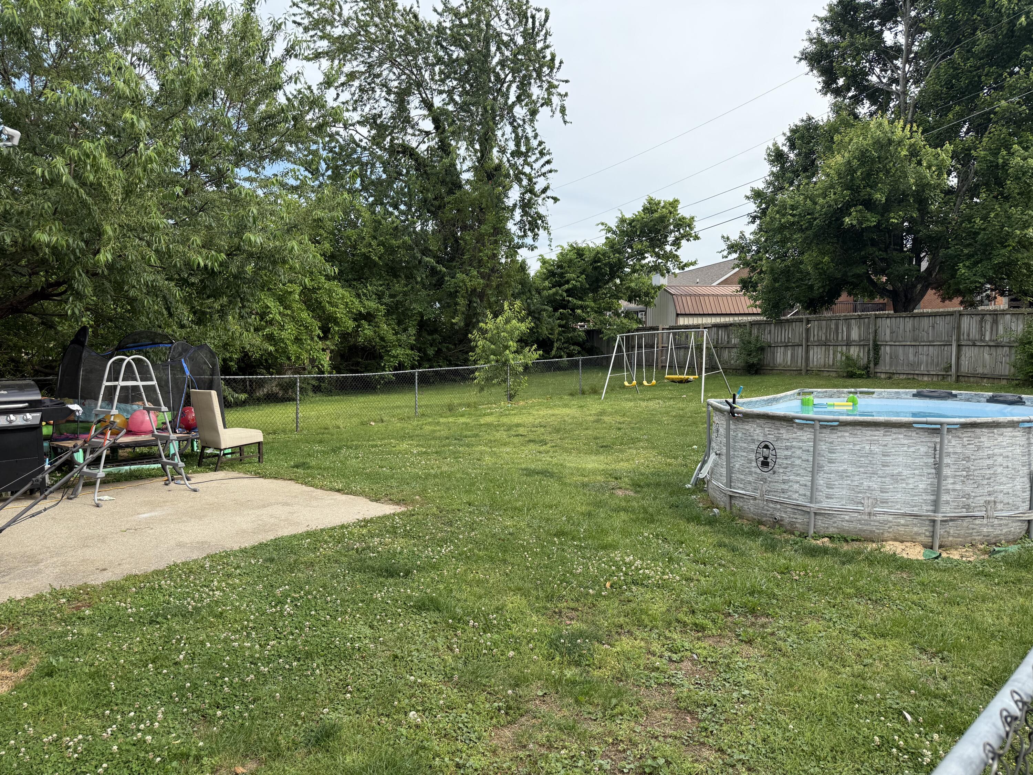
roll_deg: +0.2
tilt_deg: -2.3
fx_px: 716
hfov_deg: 71.6
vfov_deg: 56.8
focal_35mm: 24
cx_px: 516
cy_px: 388
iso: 100
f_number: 1.78
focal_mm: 6.76
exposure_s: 1/1901
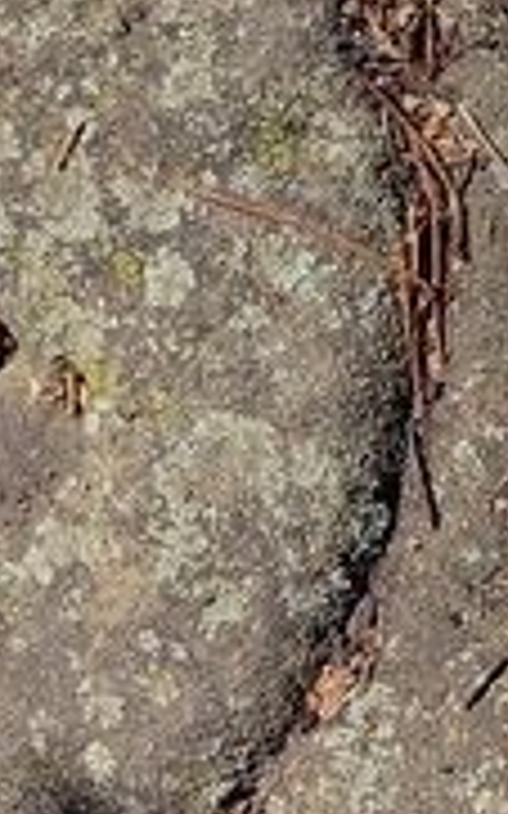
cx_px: 1151
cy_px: 522
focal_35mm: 108
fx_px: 2394
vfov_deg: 19.2
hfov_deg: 10.6
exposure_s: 1/2764
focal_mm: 5.56
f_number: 1.8
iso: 100
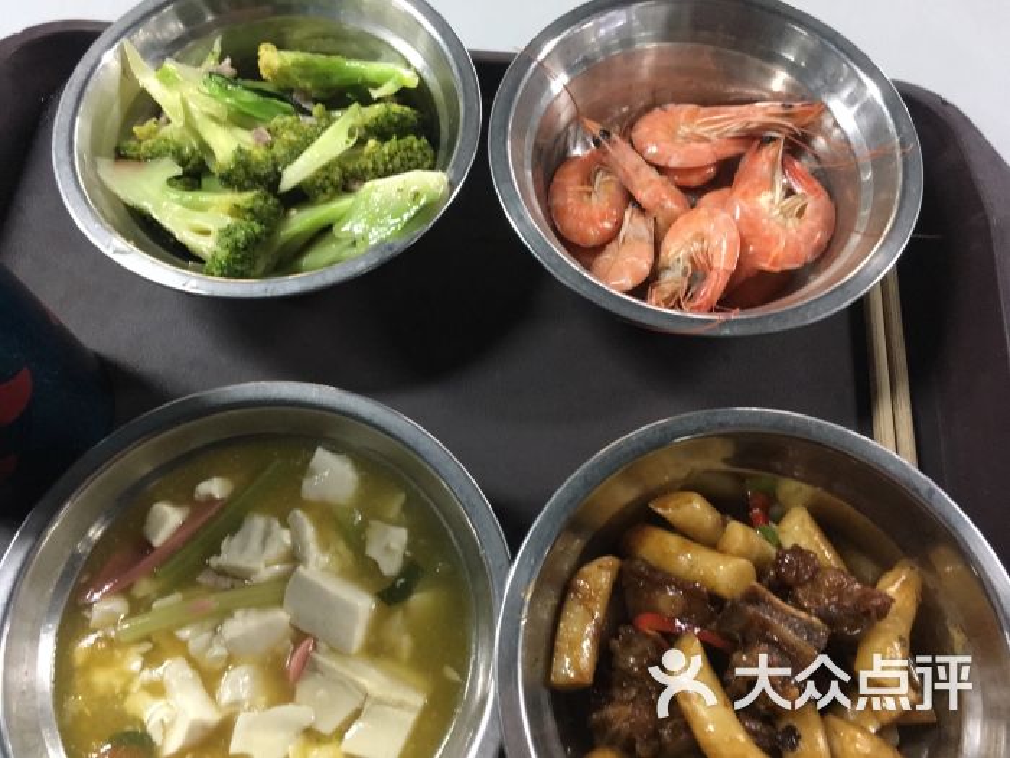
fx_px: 846
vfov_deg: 48.2
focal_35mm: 29
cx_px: 505
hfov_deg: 61.7
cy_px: 379
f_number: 2.2
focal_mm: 4.15
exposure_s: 1/17
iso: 250
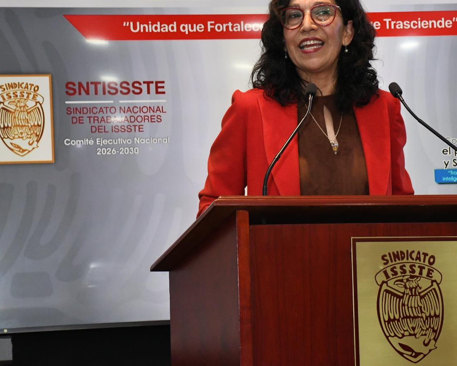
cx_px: 290
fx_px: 1975
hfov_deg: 13.2
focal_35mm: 146
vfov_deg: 10.6
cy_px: 166
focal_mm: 70
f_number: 7.1
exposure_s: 1/125
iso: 4000
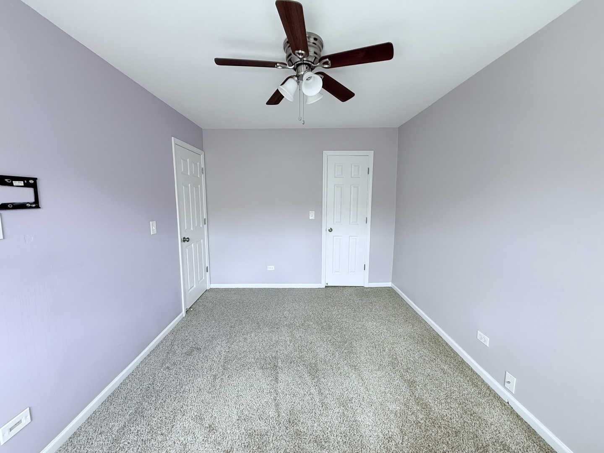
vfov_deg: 85.7
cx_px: 302
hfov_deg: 102.1
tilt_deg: -5.8
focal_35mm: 14
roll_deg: +0.3
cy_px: 226
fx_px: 244
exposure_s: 1/99
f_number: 2.2
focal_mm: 2.22
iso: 80
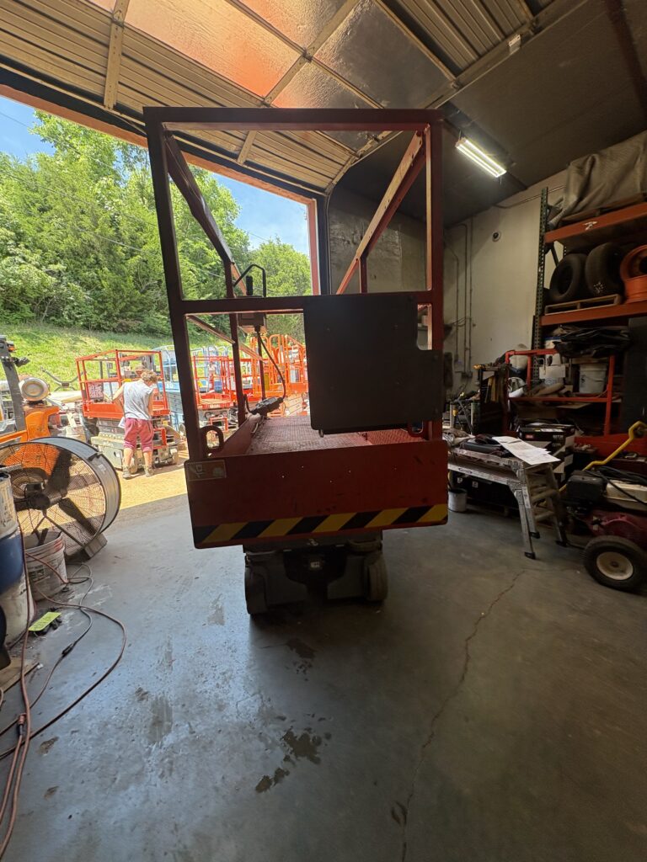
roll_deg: +3.2
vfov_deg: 102.1
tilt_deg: -8.1
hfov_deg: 85.7
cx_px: 324
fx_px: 349
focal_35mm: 14
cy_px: 431
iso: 125
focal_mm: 2.22
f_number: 2.2
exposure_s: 1/140
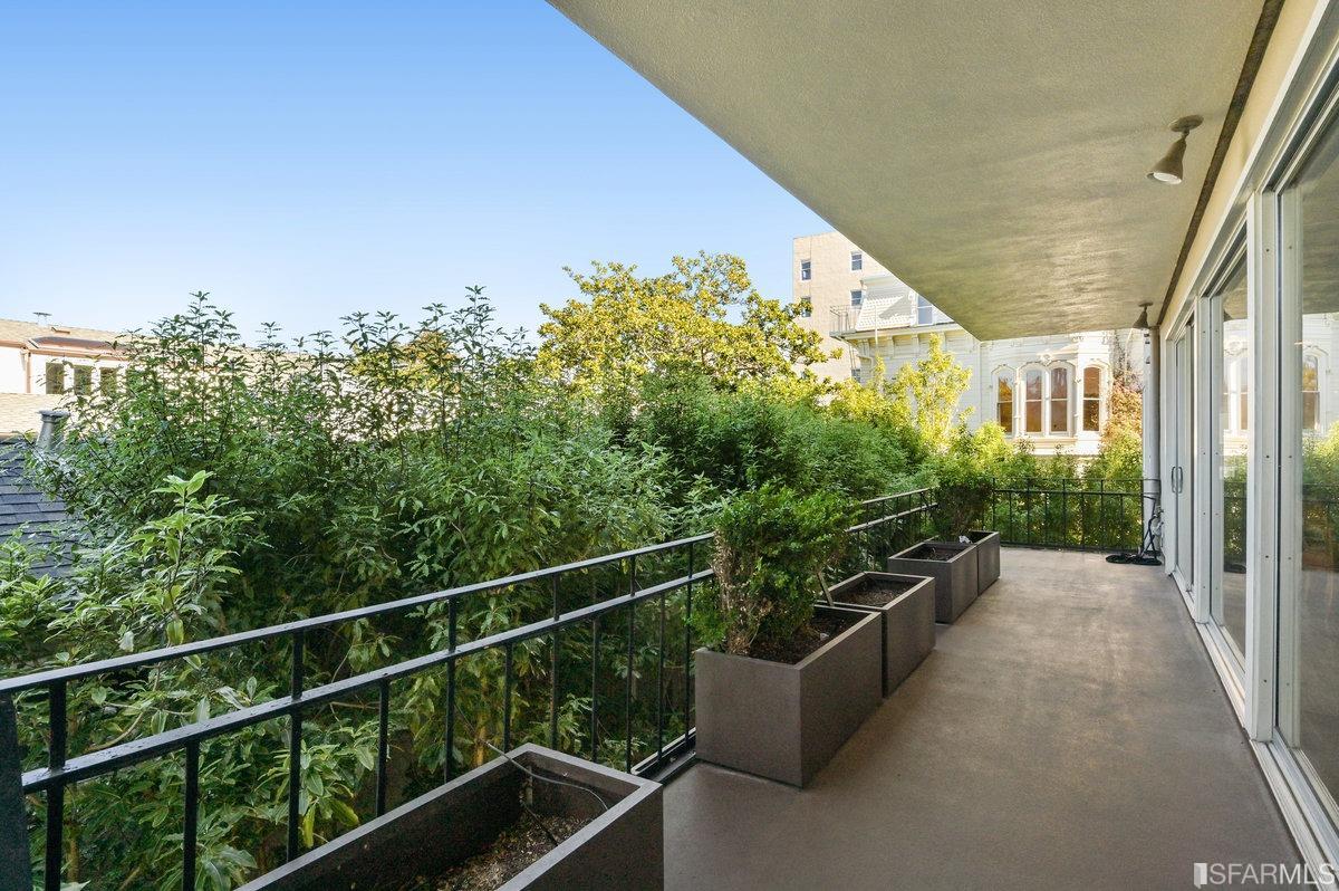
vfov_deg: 67.3
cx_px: 670
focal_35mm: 18
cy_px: 446
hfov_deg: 90.0
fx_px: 669
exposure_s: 1/200
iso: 400
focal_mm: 18
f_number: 11
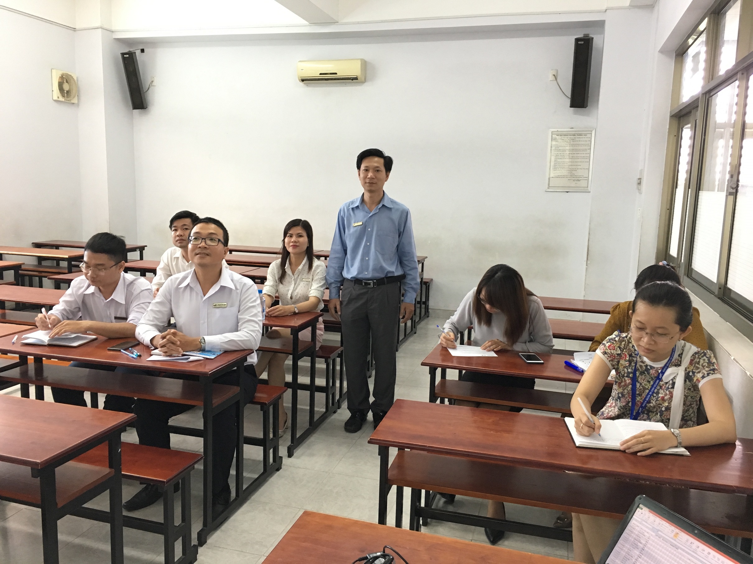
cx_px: 376
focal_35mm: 29
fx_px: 631
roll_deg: -1.4
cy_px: 282
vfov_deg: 48.2
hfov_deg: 61.7
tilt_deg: -8.6
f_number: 2.2
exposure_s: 1/33
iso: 160
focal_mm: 4.15
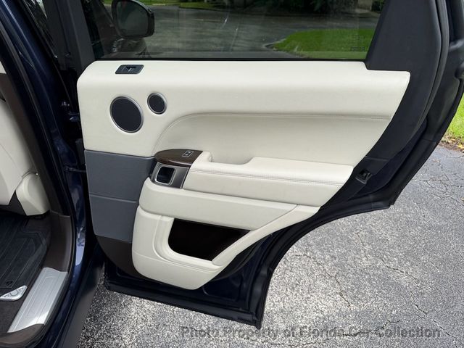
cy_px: 174
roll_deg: -1.5
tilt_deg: -26.7
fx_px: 322
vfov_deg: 56.8
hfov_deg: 71.6
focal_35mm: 24
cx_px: 232
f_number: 1.78
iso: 80
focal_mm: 6.76
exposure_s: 1/1618
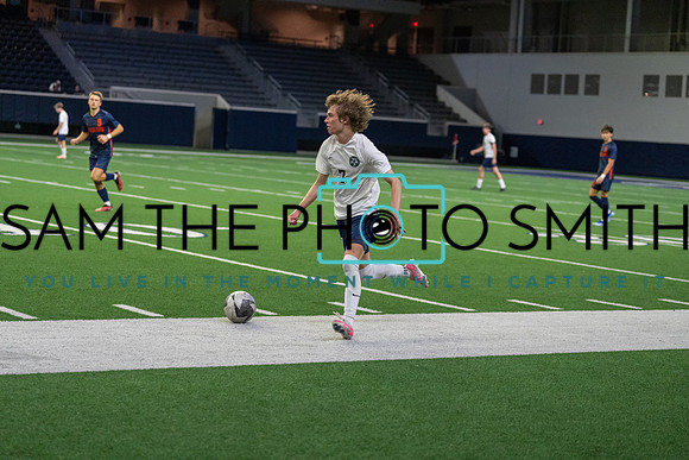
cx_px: 344
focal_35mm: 79
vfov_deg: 17.3
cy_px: 230
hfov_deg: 25.7
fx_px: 1512
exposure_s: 1/1250
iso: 5000
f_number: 2.8
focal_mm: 79
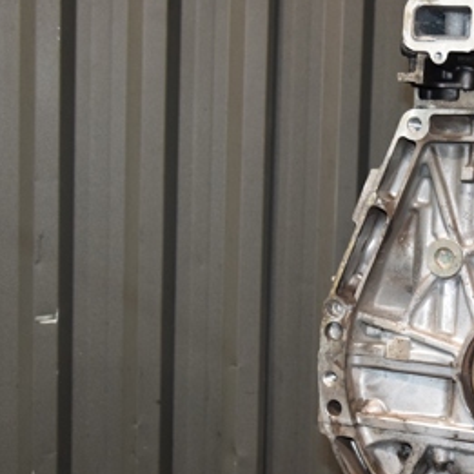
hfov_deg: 22.4
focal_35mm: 75
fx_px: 1162
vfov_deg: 23.1
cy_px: 220
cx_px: 443
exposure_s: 1/60
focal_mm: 24
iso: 800
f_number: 5
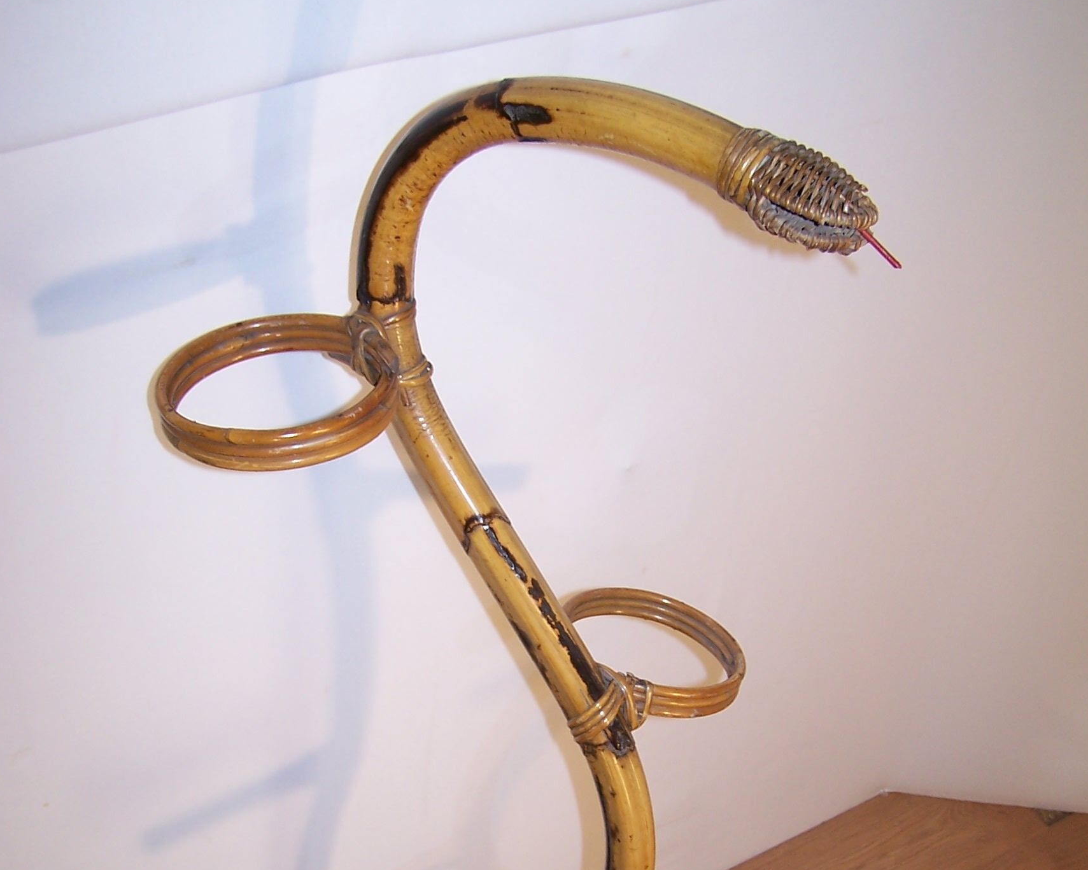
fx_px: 1610
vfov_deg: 29.4
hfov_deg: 37.3
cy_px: 719
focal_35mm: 50
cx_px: 544
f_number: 2.8
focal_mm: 6.3
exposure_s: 1/60
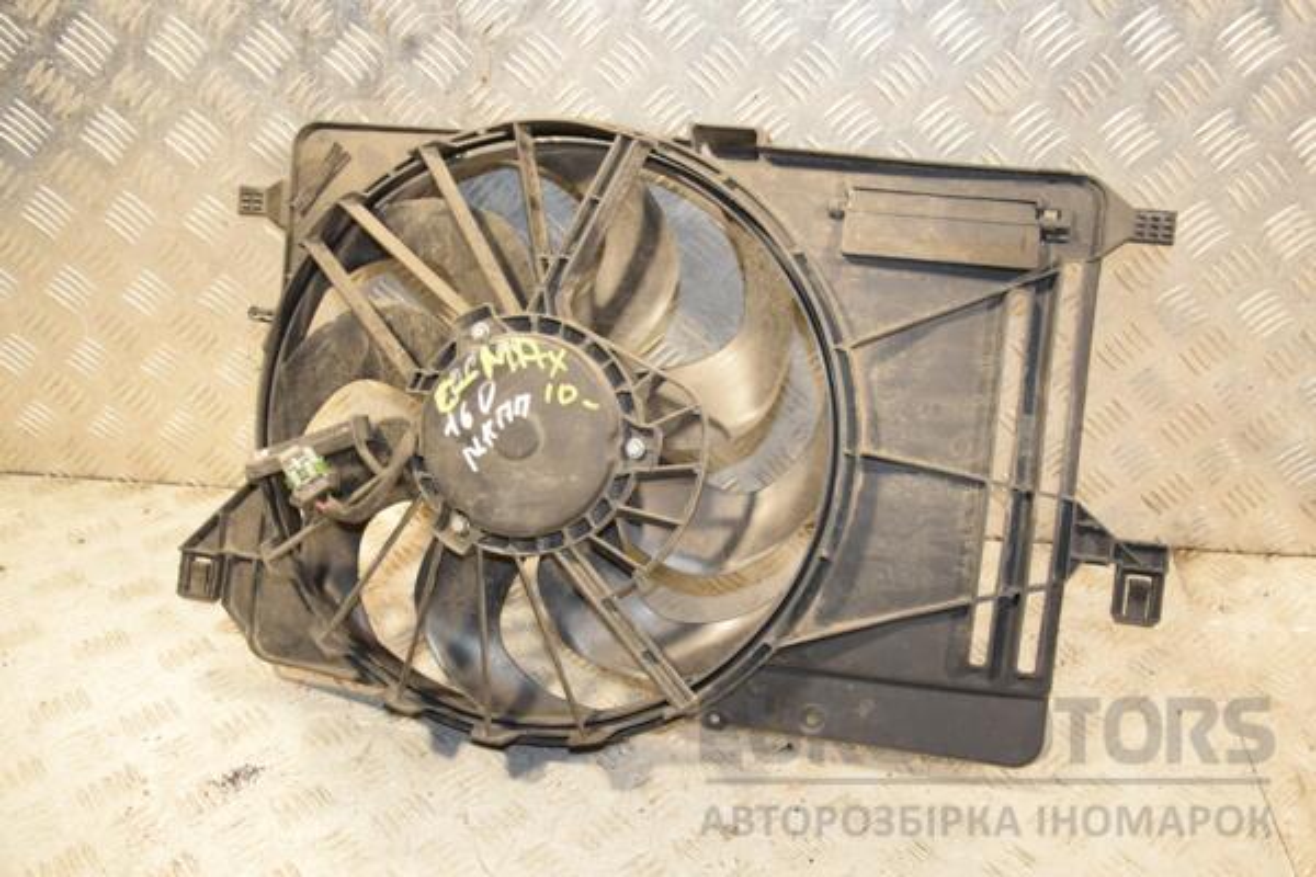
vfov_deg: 36.9
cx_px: 658
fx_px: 1316
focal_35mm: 36
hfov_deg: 53.1
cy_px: 438
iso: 800
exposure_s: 1/160
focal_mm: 24
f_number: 5
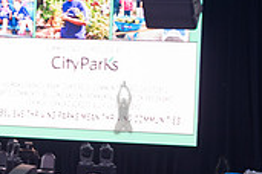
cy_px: 181
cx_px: -75
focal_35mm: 210
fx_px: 1528
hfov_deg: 9.6
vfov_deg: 6.5
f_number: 4
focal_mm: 62
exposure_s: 1/125
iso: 500
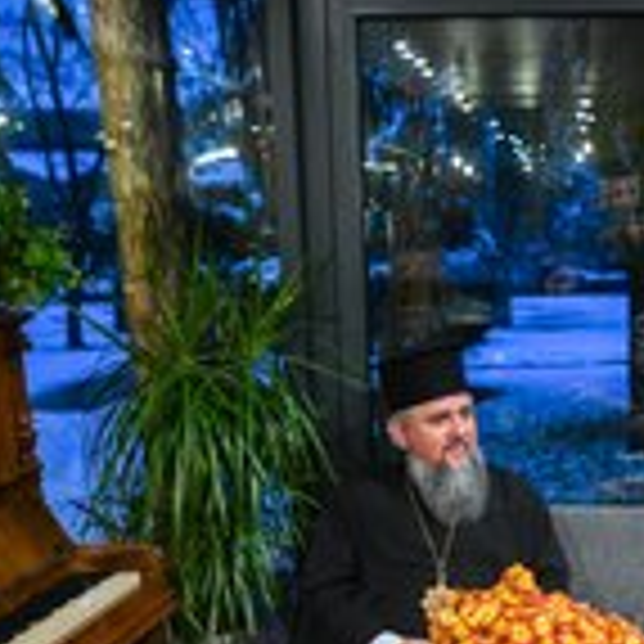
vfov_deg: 28.8
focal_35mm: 57
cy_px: 581
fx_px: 1200
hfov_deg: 29.1
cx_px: 549
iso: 4000
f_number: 2.8
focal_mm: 24
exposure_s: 1/80
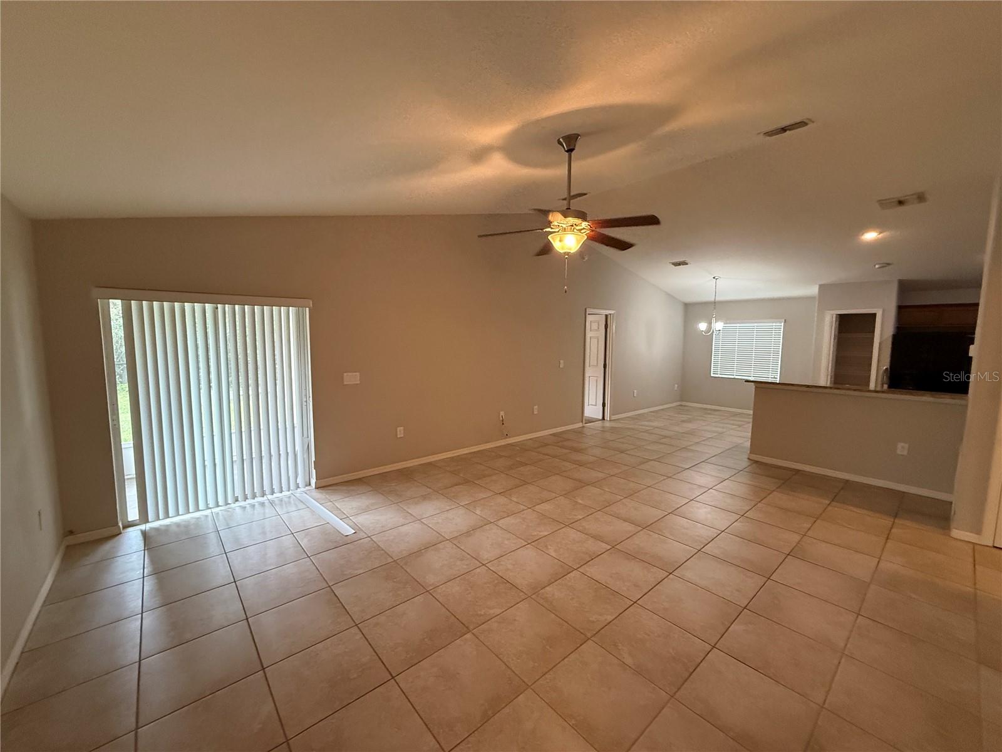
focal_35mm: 14
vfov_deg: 85.7
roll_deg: +0.6
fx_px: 405
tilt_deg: -5.6
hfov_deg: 102.1
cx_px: 501
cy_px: 376
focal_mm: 2.22
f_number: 2.2
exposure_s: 1/120
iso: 500
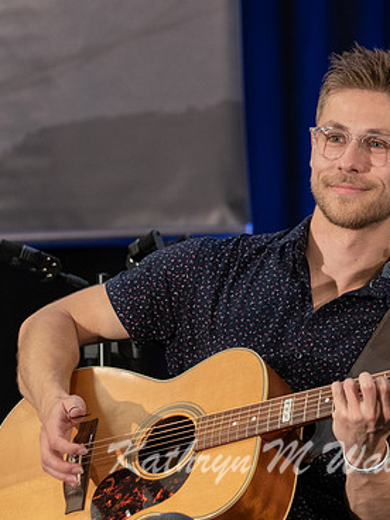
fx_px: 4056
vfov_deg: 7.3
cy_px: 271
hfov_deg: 5.5
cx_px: 264
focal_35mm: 270
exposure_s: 1/160
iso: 5000
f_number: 6.3
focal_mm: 178
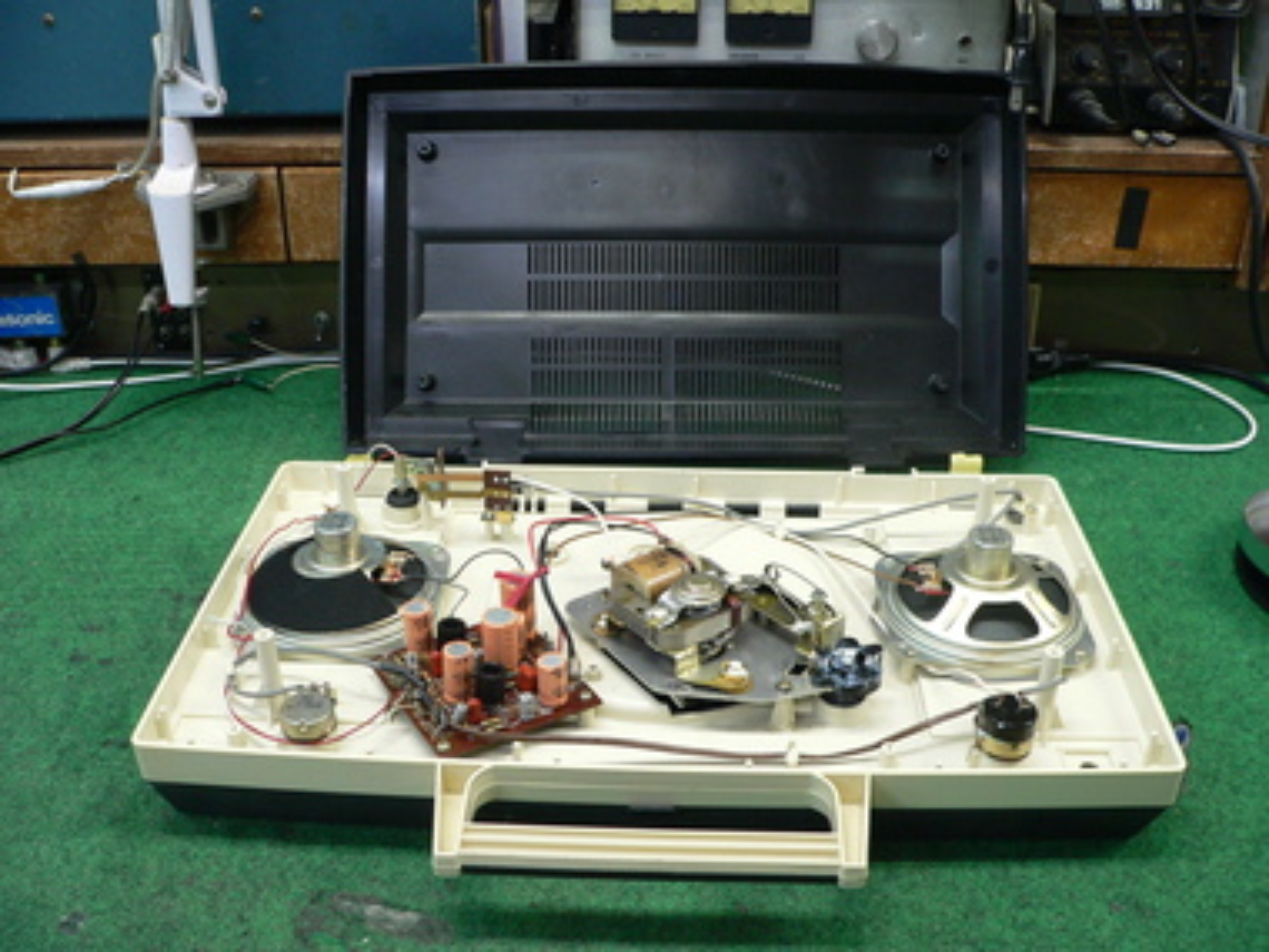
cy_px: 476
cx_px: 634
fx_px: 1320
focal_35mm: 36
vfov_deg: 39.7
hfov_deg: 51.4
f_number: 2.8
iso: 200
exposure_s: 1/20
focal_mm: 6
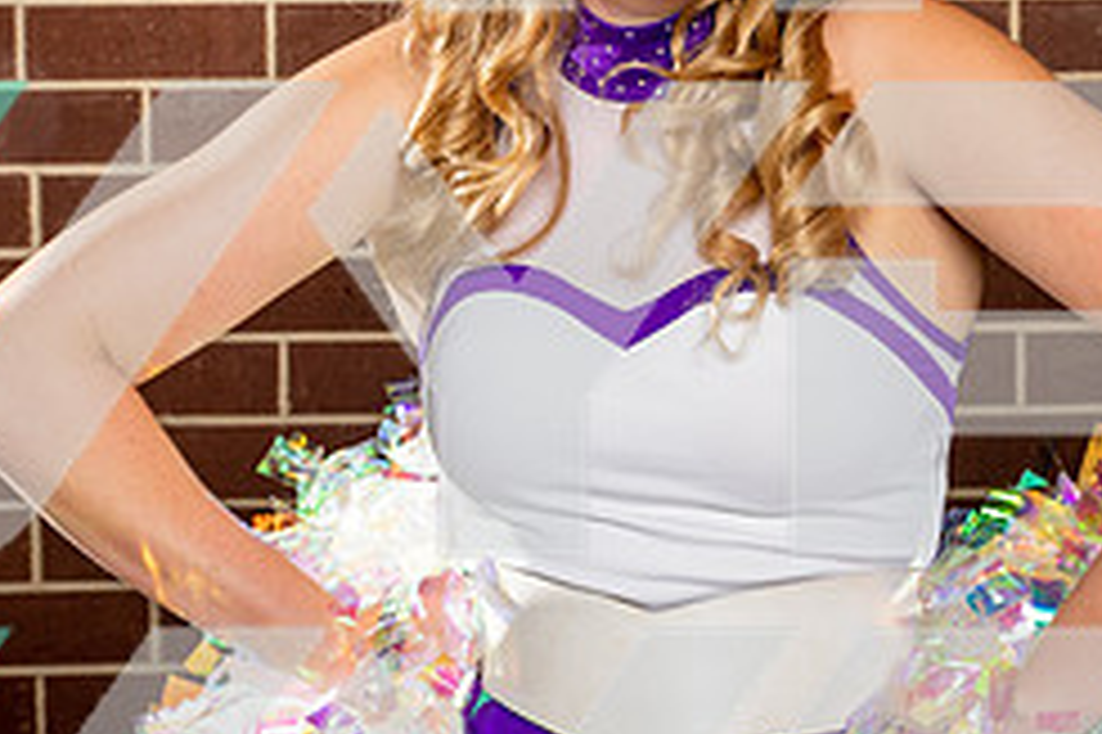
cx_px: 702
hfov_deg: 24.4
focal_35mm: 83
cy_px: 322
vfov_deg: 16.4
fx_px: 2539
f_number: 7.1
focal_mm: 35
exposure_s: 1/250
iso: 400
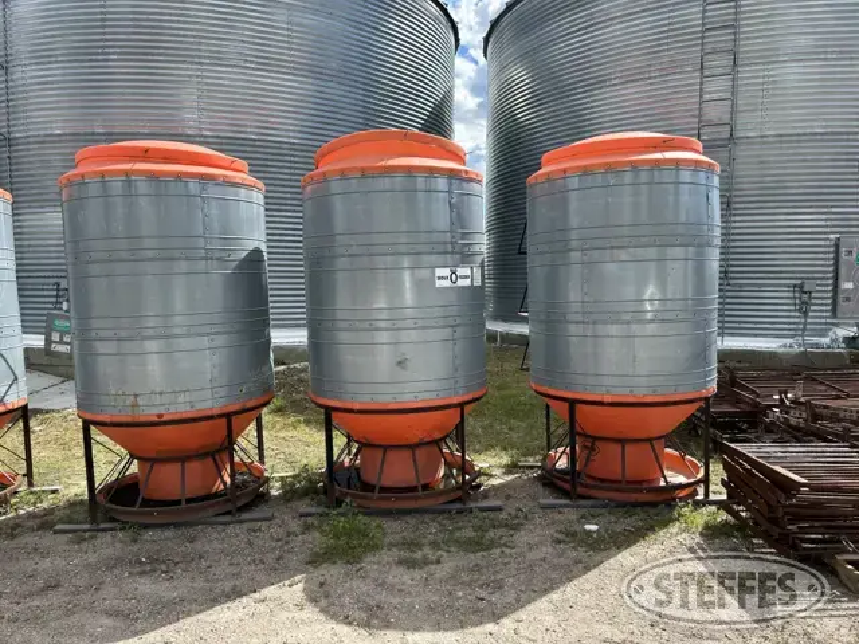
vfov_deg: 53.1
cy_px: 322
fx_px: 645
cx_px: 430
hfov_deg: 67.3
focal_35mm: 26
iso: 50
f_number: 1.5
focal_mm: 5.7
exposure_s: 1/2457
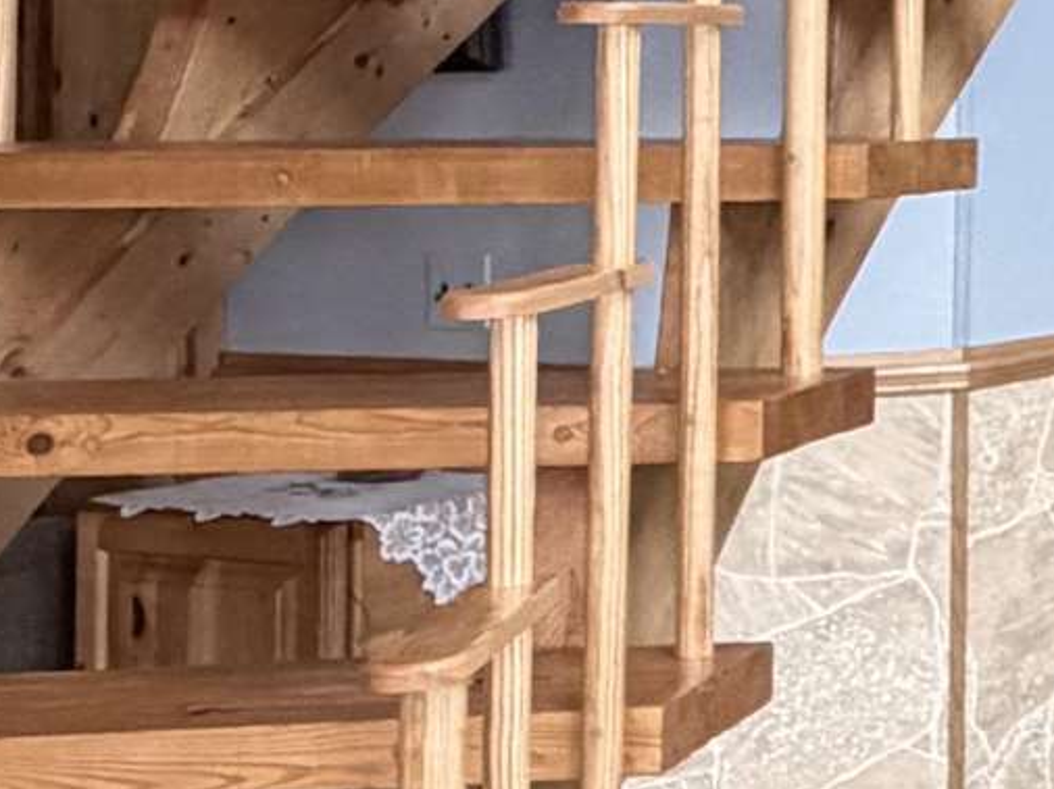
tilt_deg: +3.2
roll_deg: +0.5
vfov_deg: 16.9
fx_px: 2587
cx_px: 2254
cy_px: -35
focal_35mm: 85
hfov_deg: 16.2
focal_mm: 2.22
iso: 250
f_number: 2.2
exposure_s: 1/121
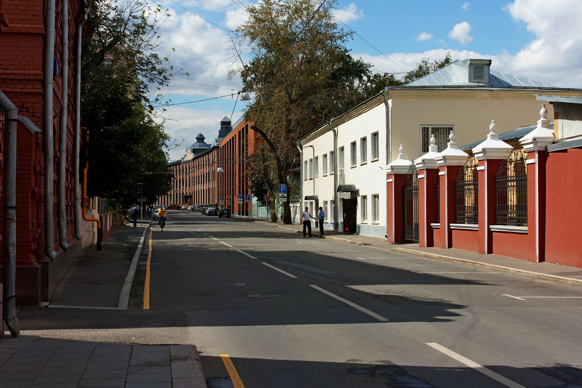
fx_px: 849
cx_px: 291
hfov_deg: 37.9
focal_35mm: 52
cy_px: 194
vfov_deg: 25.8
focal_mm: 35
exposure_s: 1/500
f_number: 6.3
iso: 100
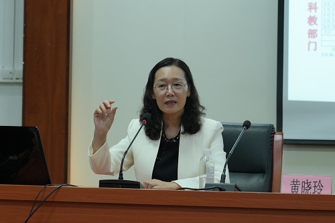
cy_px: 112
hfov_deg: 28.9
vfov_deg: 19.4
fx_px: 651
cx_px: 168
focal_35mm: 70
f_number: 4
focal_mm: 70
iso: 1600
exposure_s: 1/250
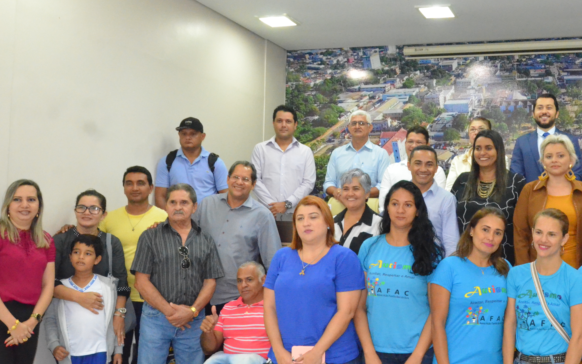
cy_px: 193
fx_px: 650
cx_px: 410
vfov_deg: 31.2
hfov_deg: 47.0
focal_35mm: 41
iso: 6400
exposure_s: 1/100
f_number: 8
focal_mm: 18
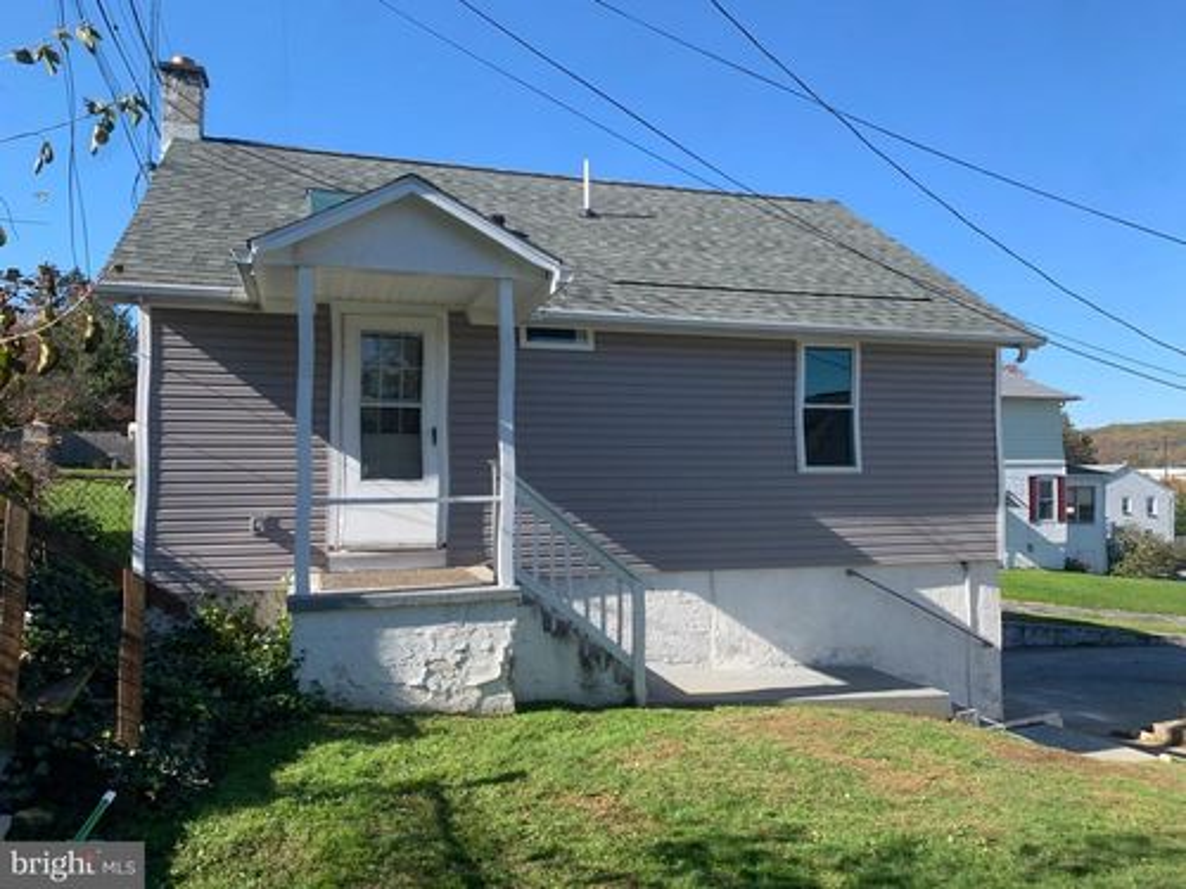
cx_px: 593
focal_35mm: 26
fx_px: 891
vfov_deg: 53.1
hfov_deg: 67.3
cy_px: 444
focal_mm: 4.25
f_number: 1.8
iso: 25
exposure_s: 1/1054
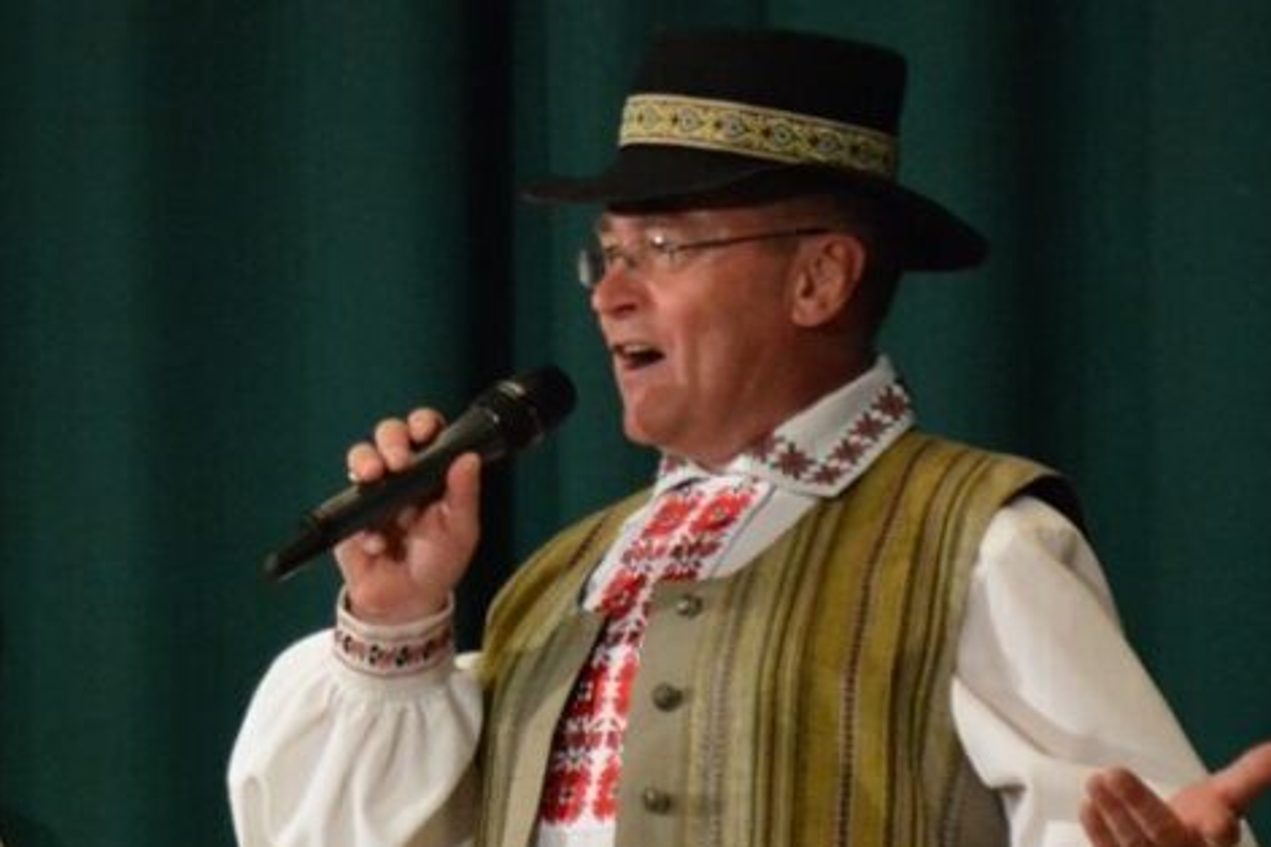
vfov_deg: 3.7
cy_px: 526
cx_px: -434
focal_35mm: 367
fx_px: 12956
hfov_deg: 5.6
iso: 3200
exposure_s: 1/160
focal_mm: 90
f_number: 5.6
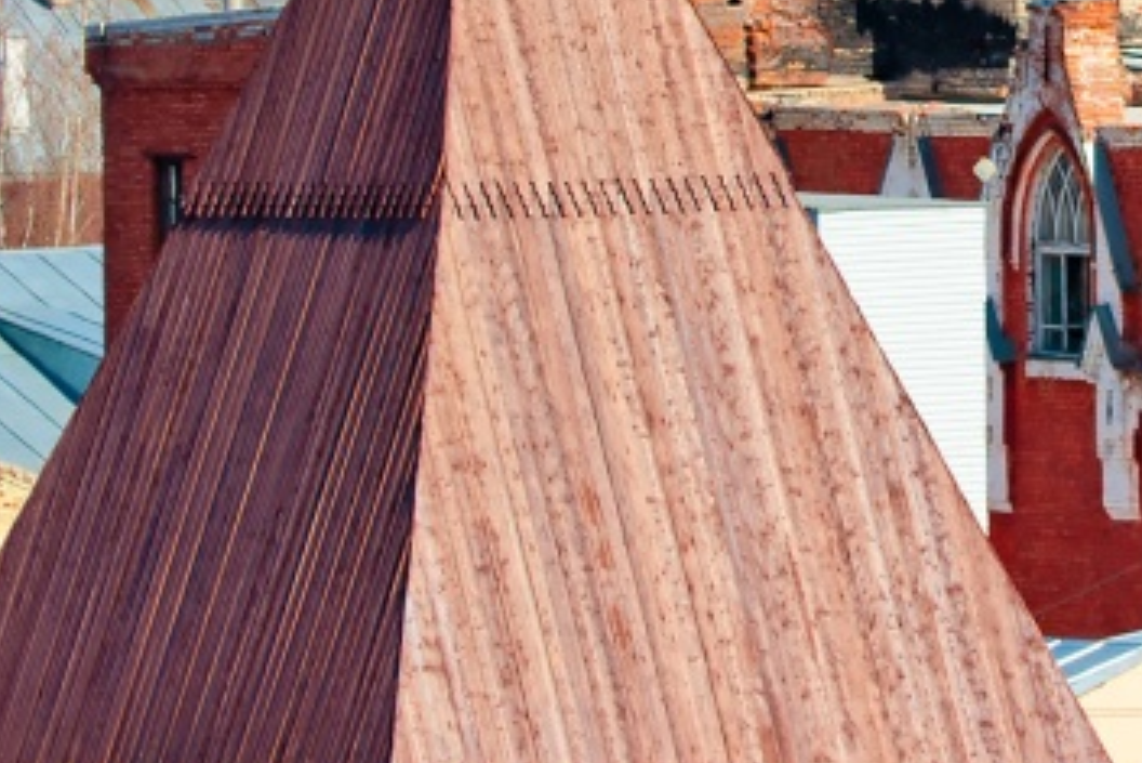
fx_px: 16755
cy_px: -73
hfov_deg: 3.9
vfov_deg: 2.6
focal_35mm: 528
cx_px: 1249
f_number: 5.6
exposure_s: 1/1600
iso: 200
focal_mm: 155
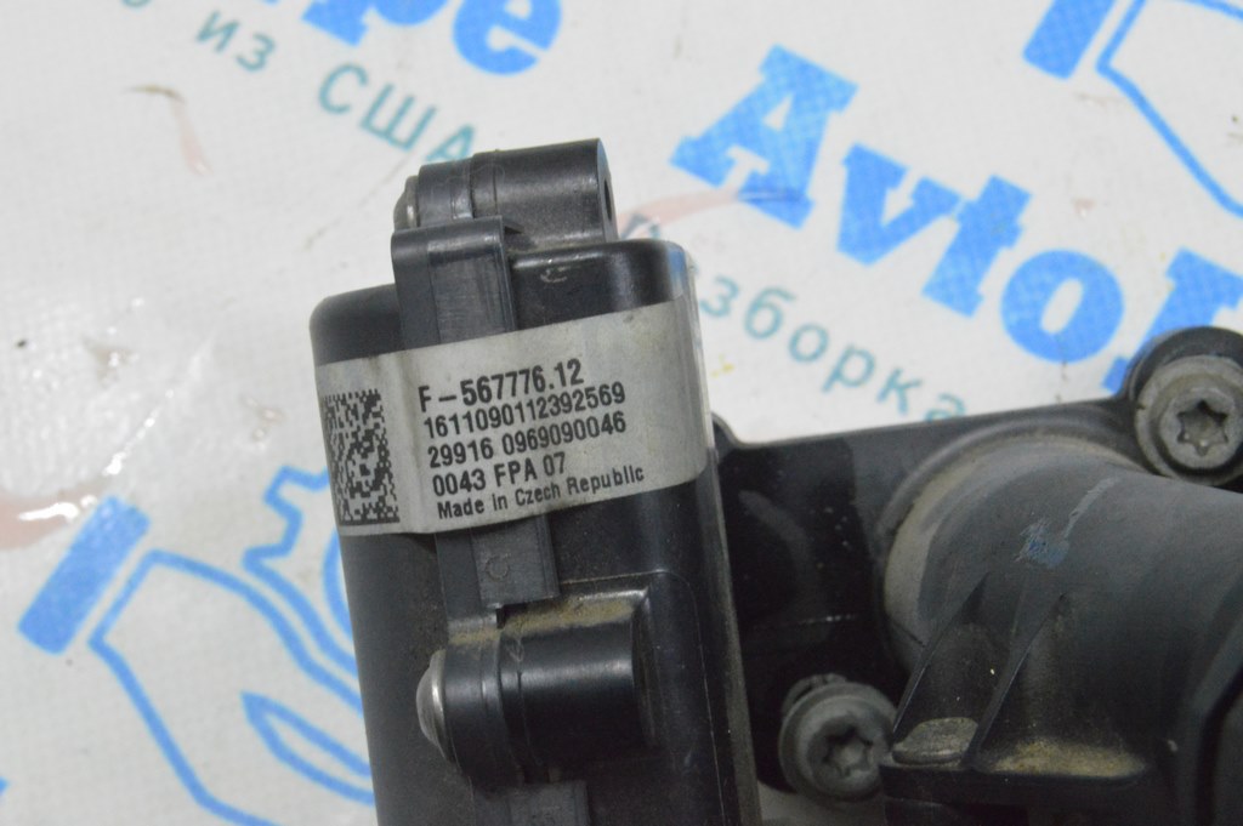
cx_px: 622
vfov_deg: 16.5
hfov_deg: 24.6
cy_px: 413
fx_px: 2846
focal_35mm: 82
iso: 6400
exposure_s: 1/15
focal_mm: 55
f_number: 20
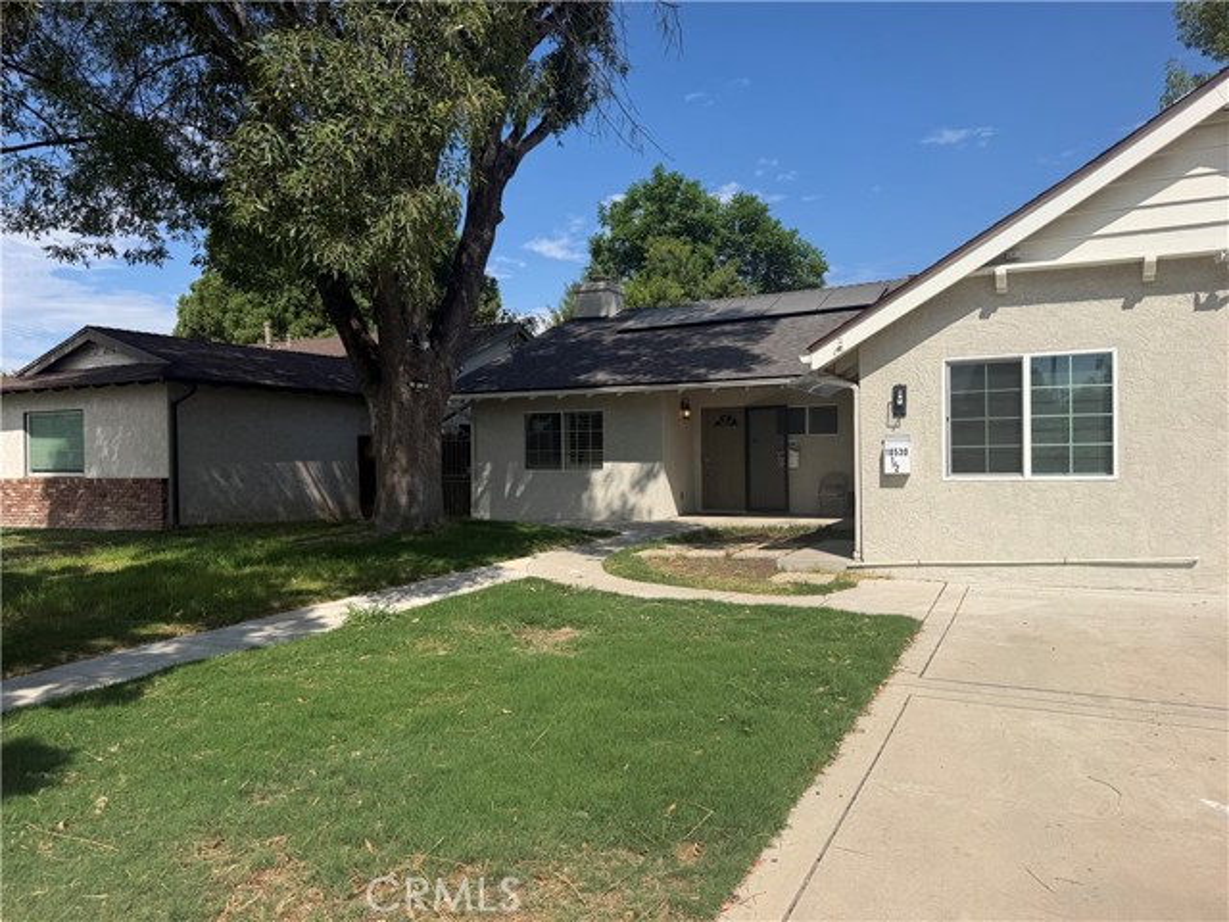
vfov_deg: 56.8
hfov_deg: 71.6
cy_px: 461
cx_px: 614
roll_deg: +1.2
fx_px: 852
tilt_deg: -0.4
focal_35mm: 24
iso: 80
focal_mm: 6.76
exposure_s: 1/5714
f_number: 1.78
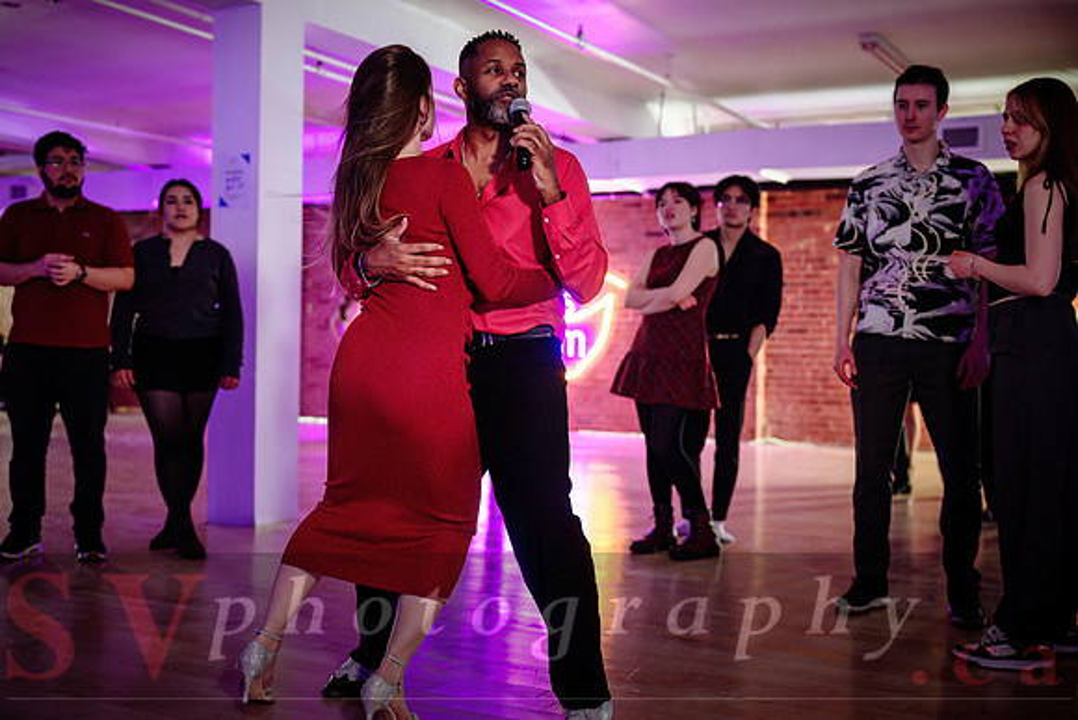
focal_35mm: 44
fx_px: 1308
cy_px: 338
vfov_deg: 30.7
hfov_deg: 44.7
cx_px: 496
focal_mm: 40
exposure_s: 1/125
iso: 2000
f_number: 2
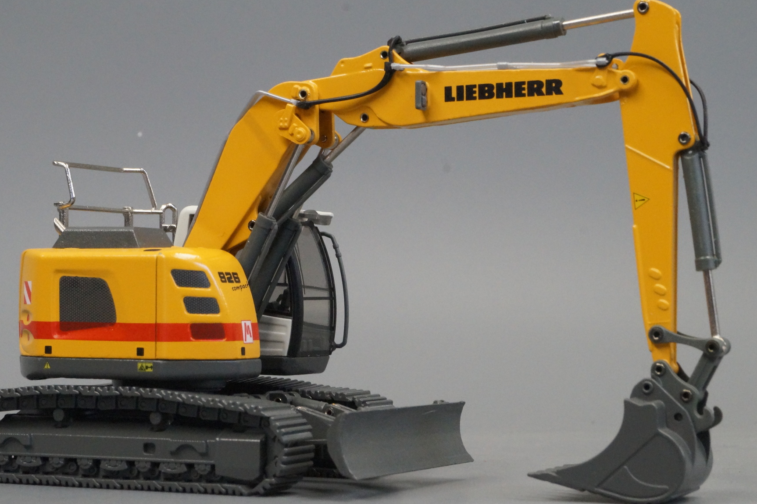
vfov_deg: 14.3
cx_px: 337
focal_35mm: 96
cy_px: 273
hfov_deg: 21.3
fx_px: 2009
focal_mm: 55
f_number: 18
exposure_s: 1/25
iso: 3200
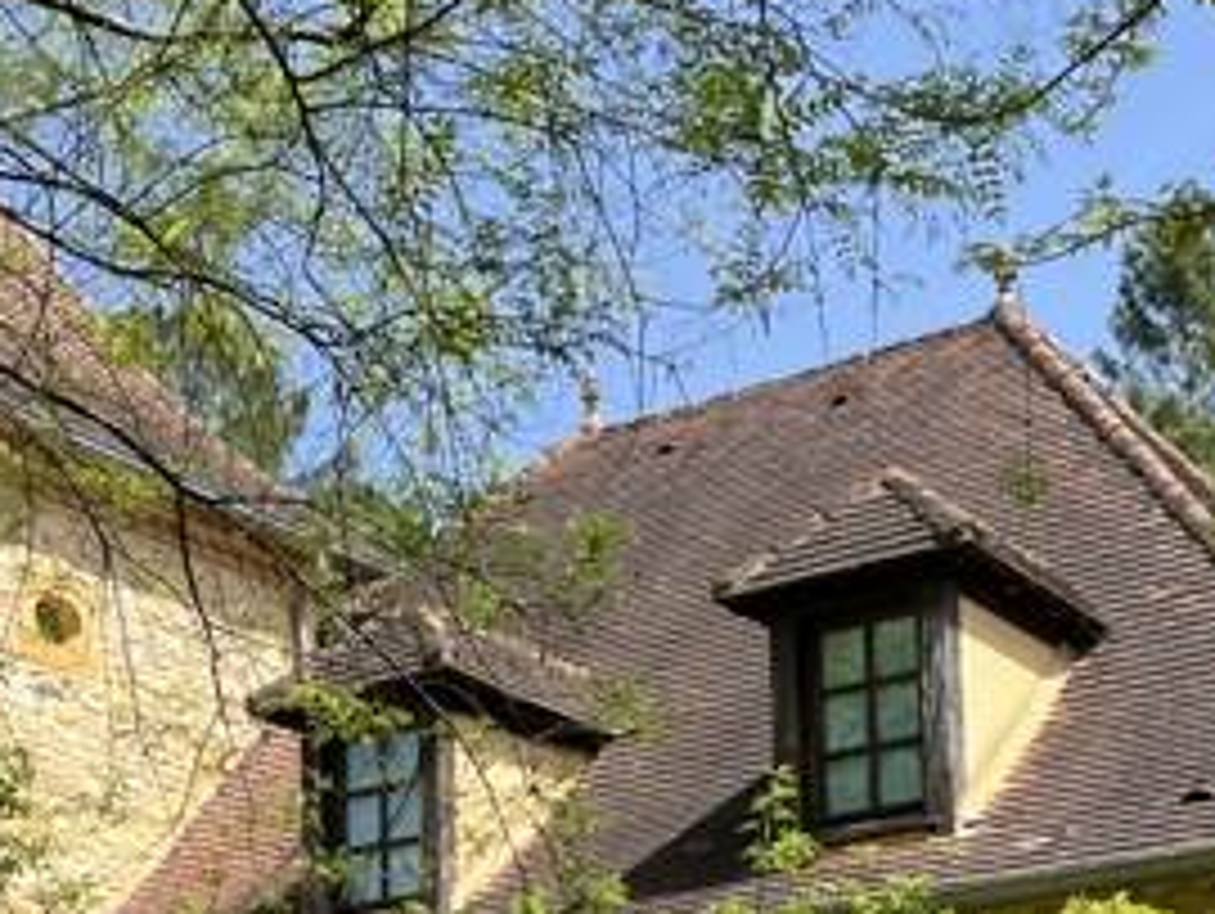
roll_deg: +0.5
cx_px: 490
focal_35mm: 77
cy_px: 1067
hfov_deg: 25.3
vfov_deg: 18.3
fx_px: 2705
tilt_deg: +8.2
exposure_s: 1/1497
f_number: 1.6
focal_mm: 5.1
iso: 50
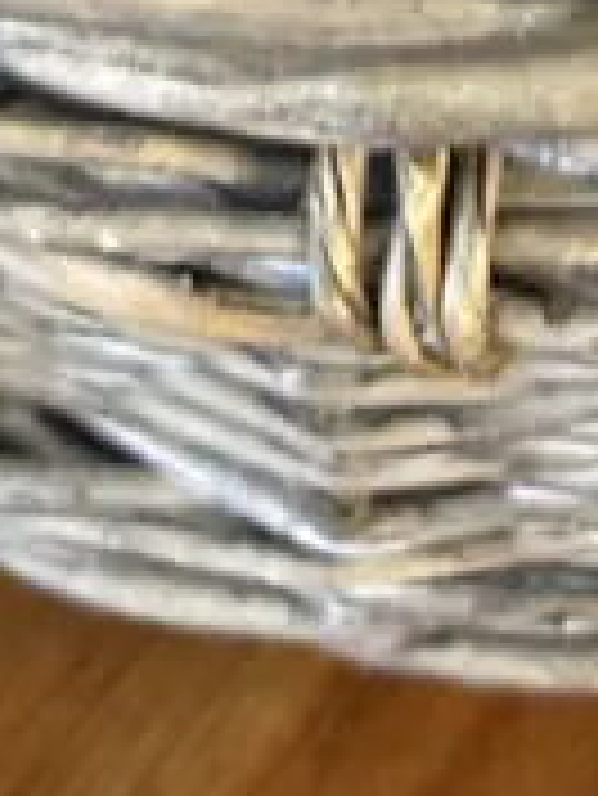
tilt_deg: -40.5
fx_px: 3198
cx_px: 535
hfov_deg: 10.6
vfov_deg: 11.5
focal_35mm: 139
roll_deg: -1.7
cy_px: -1174
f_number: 1.78
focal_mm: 6.86
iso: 250
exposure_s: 1/50
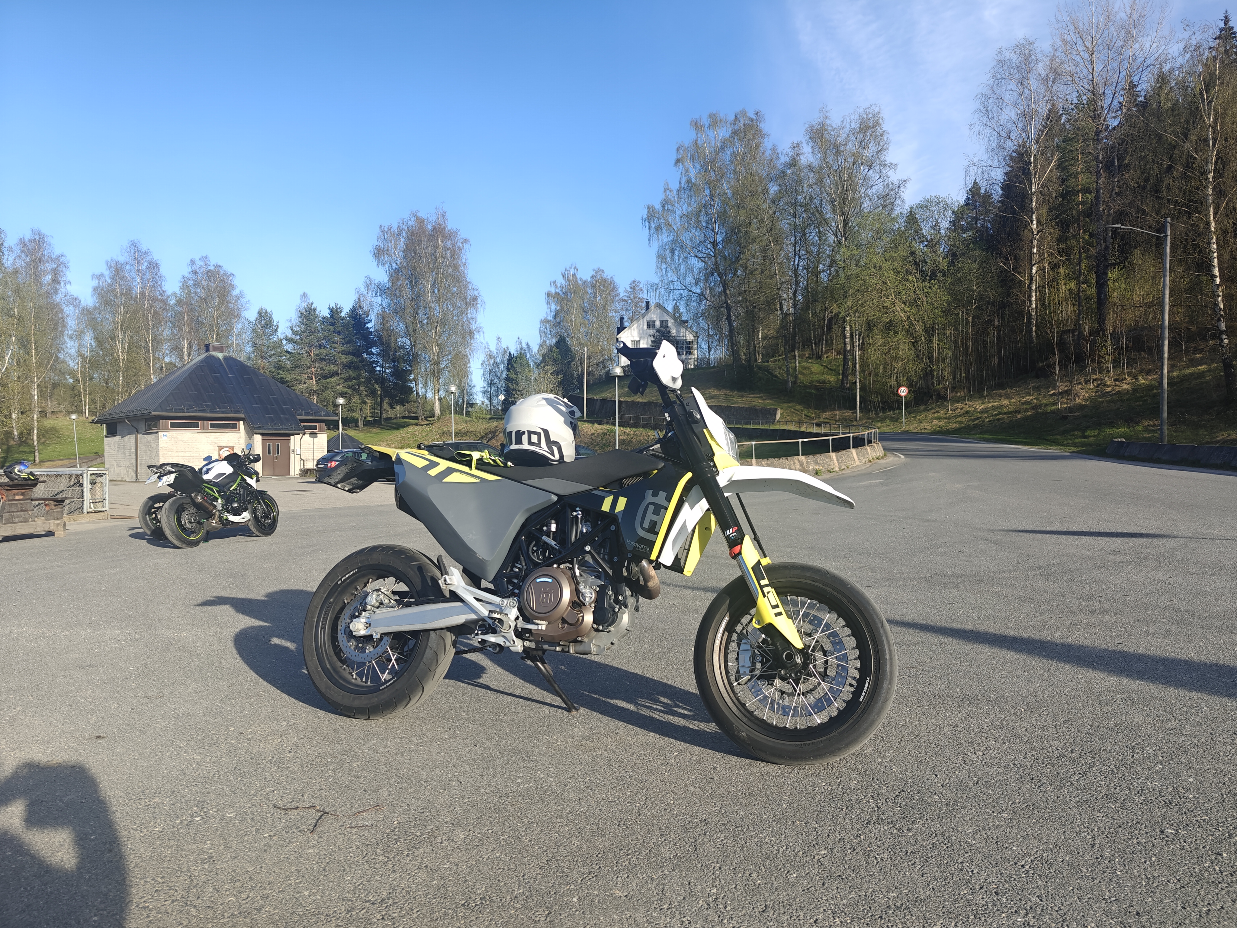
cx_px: 618
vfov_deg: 58.9
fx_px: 822
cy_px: 464
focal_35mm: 23
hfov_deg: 73.9
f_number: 1.6
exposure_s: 1/869
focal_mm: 6.06
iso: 50
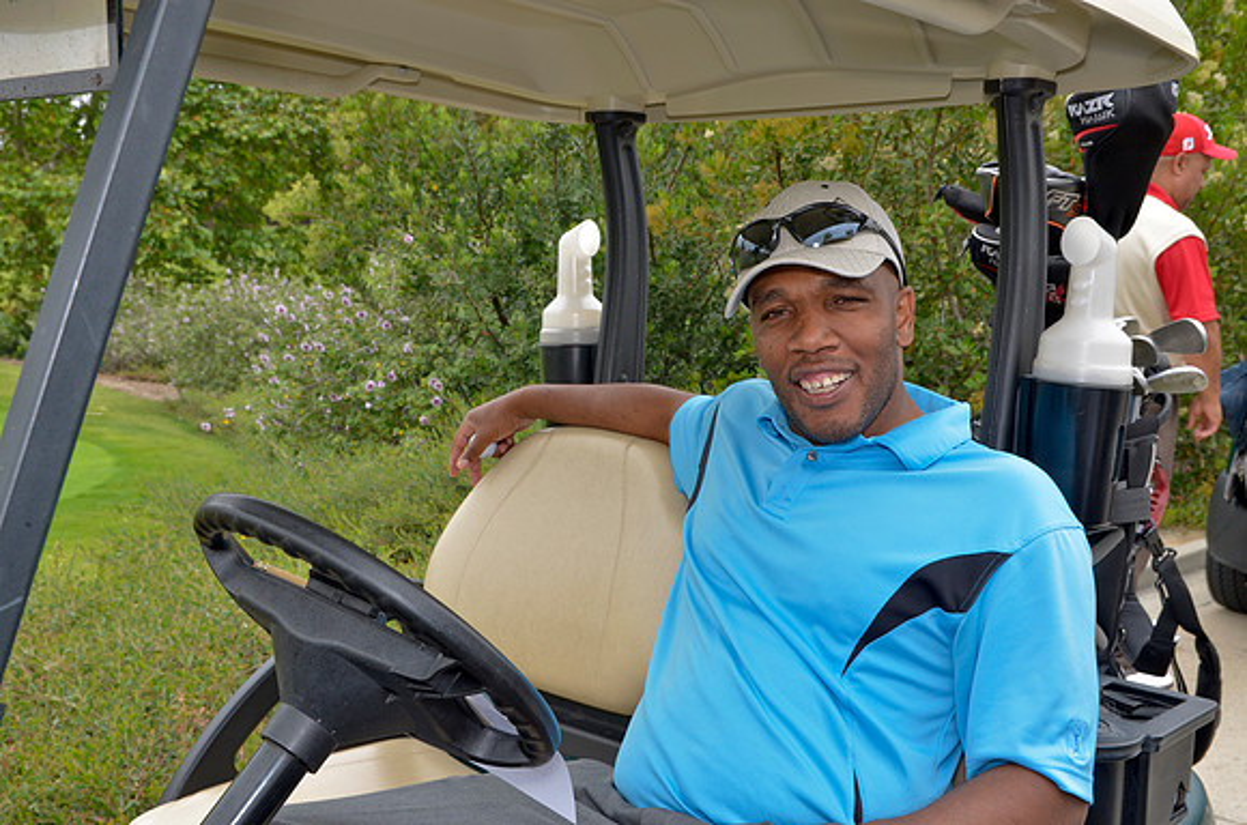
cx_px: 624
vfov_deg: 32.9
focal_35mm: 40
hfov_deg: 48.0
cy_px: 412
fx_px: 1400
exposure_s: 1/200
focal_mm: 27
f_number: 8
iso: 200
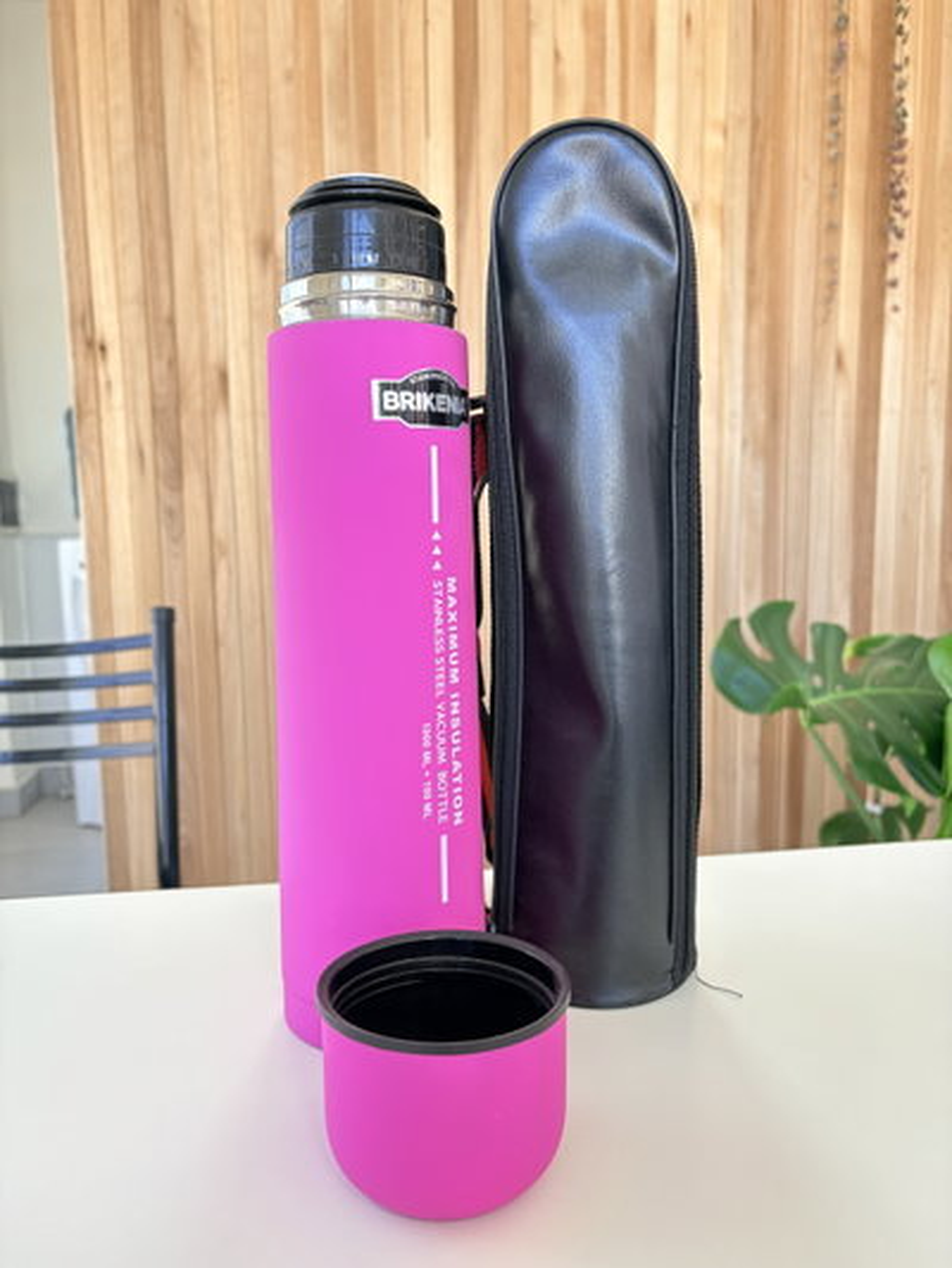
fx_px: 953
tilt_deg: -6.4
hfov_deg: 53.1
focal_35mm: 26
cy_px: 634
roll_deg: +0.4
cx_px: 476
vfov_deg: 67.3
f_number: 1.6
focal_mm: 5.96
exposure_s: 1/93
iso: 125
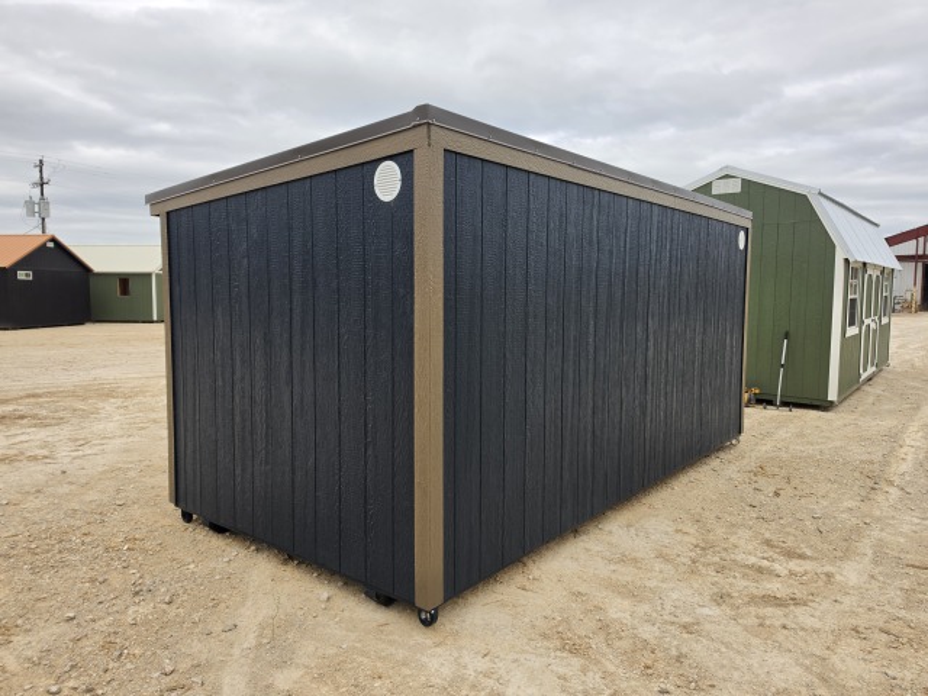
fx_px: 617
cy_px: 348
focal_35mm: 23
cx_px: 464
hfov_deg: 73.9
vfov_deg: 58.9
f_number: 1.4
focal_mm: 6.5
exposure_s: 1/5015
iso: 64
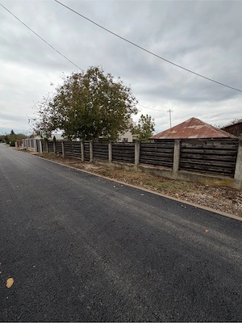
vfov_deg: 102.1
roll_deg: +0.2
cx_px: 121
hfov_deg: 85.7
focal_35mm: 14
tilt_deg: -7.8
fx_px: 130
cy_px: 162
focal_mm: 2.22
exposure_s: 1/365
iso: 50
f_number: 2.2
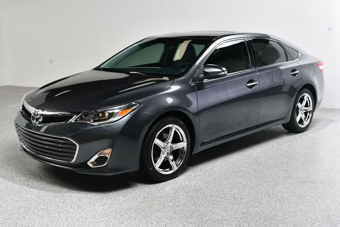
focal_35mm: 45
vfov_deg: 29.8
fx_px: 425
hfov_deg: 43.6
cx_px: 170
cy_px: 114
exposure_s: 1/160
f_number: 10
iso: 100
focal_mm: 30
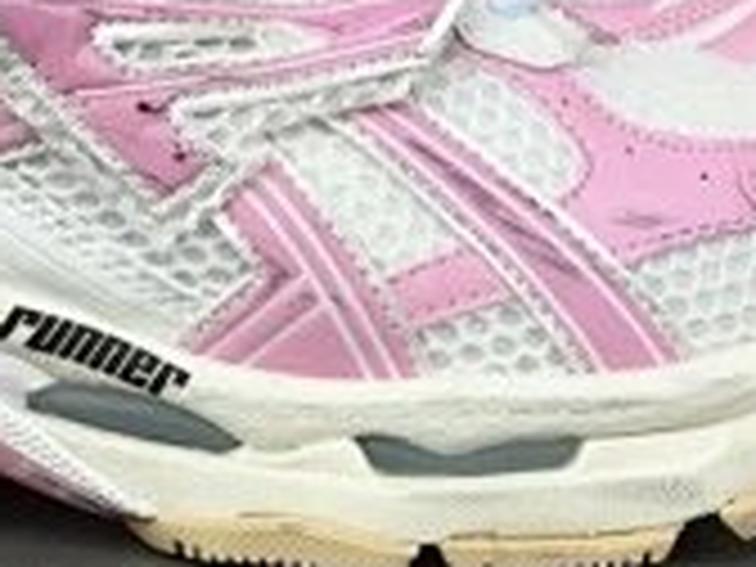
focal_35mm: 118
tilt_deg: -18.9
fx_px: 2577
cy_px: 450
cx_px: 122
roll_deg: -0.3
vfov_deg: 12.5
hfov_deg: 16.5
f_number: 2.4
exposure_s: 1/105
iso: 25
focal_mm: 3.3
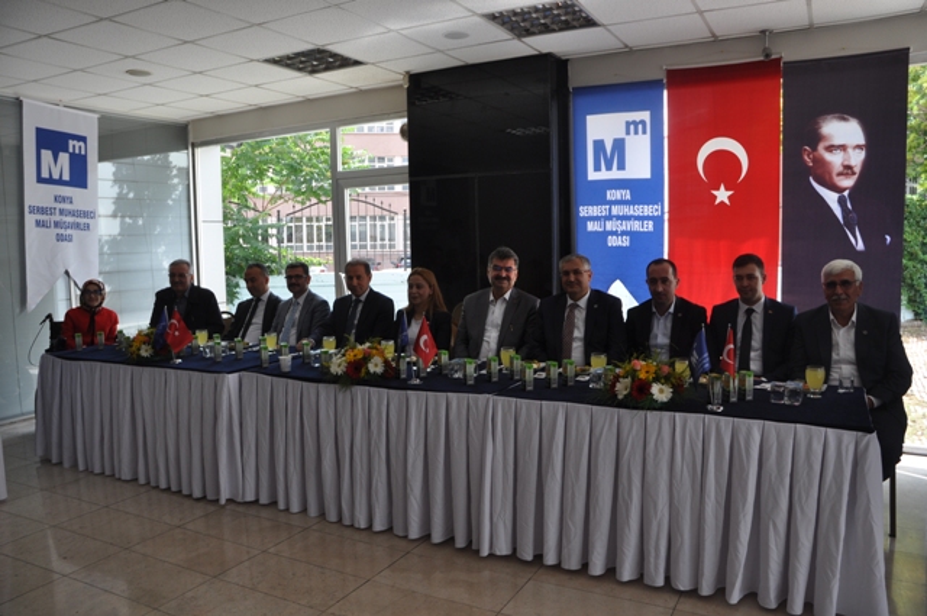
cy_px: 308
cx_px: 464
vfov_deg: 47.8
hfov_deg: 67.4
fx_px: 694
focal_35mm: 27
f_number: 5.6
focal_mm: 18
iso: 200
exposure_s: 1/125
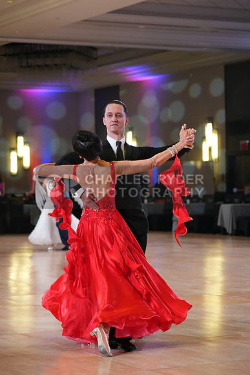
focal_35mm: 105
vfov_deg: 19.5
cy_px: 188
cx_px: 125
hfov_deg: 13.0
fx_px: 1093
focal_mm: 105
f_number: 4
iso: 3200
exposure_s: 1/400
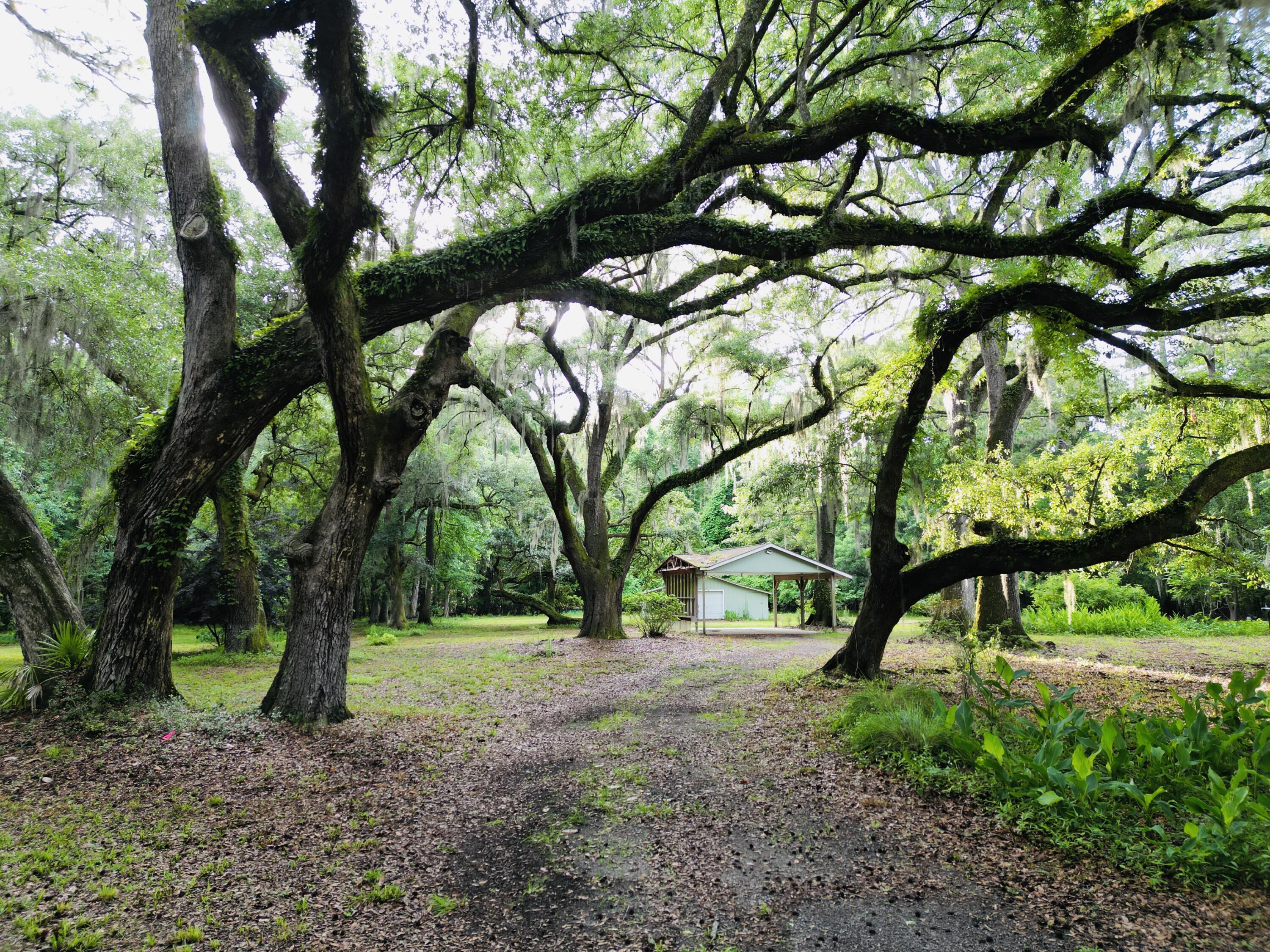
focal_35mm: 24
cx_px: 635
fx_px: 881
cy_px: 476
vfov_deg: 56.8
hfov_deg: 71.6
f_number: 1.7
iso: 100
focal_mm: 6.72
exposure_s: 1/60
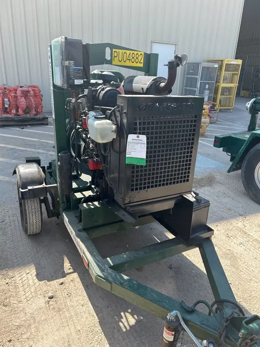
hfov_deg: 53.1
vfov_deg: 67.3
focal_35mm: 26
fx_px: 260
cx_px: 130
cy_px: 174
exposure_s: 1/1280
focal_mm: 5.7
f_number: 1.5
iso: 50
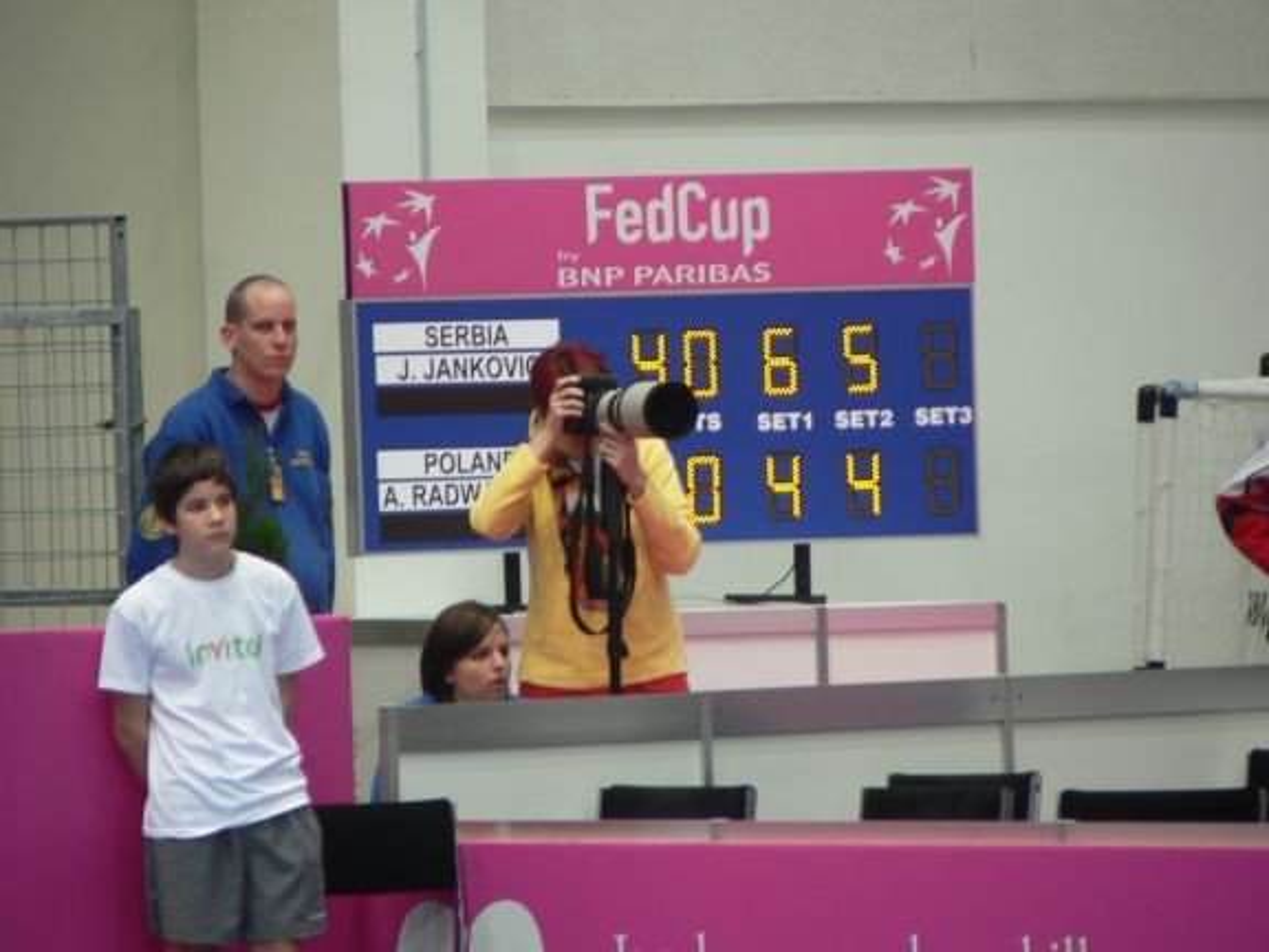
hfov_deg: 4.7
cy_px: 476
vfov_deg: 3.5
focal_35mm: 420
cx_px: 634
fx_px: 15397
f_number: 3.3
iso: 100
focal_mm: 72
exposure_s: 1/30
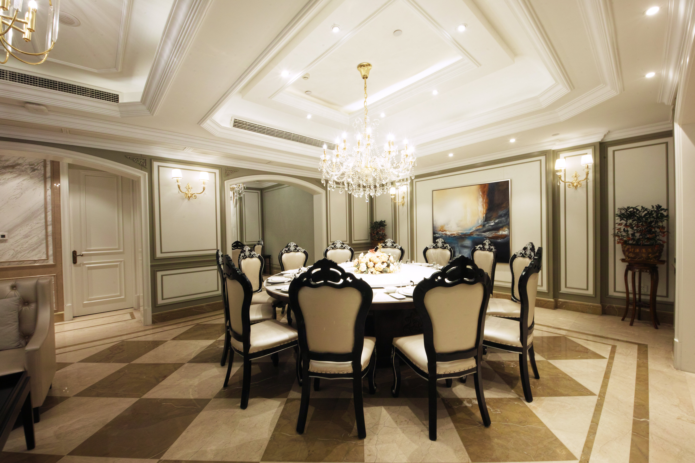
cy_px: 232
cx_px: 348
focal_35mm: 14
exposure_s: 1
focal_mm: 9
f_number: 16
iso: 100
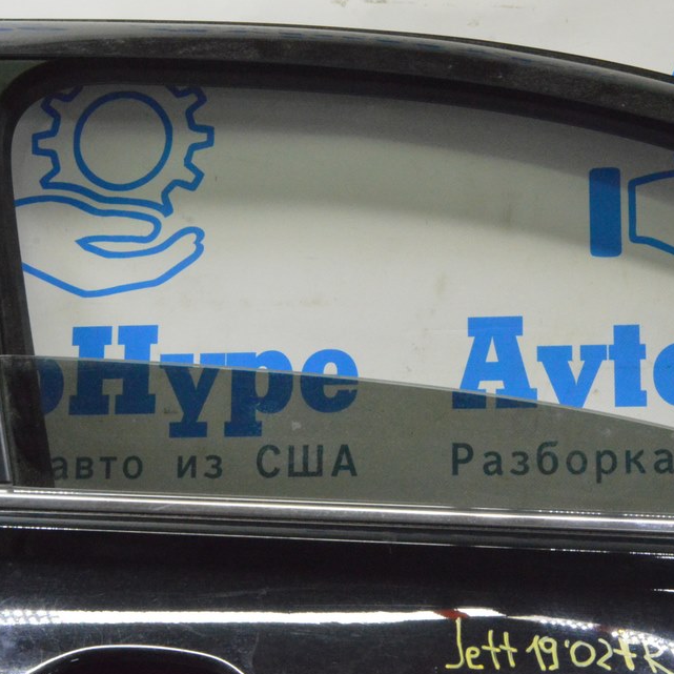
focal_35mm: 61
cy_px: 350
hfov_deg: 28.0
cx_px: 433
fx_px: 1344
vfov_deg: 28.2
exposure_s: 1/20
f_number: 20
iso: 6400
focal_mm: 30
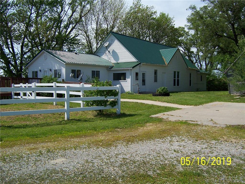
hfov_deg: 55.4
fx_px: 234
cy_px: 92
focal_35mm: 33
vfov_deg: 42.9
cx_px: 122
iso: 80
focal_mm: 5.5
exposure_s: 1/1000
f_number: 4
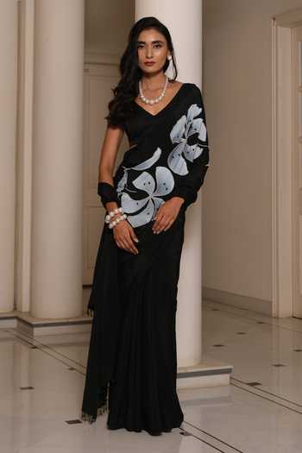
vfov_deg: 44.5
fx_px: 554
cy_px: 226
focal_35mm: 44
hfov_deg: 30.5
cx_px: 151
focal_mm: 29.2
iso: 400
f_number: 4
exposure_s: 1/50
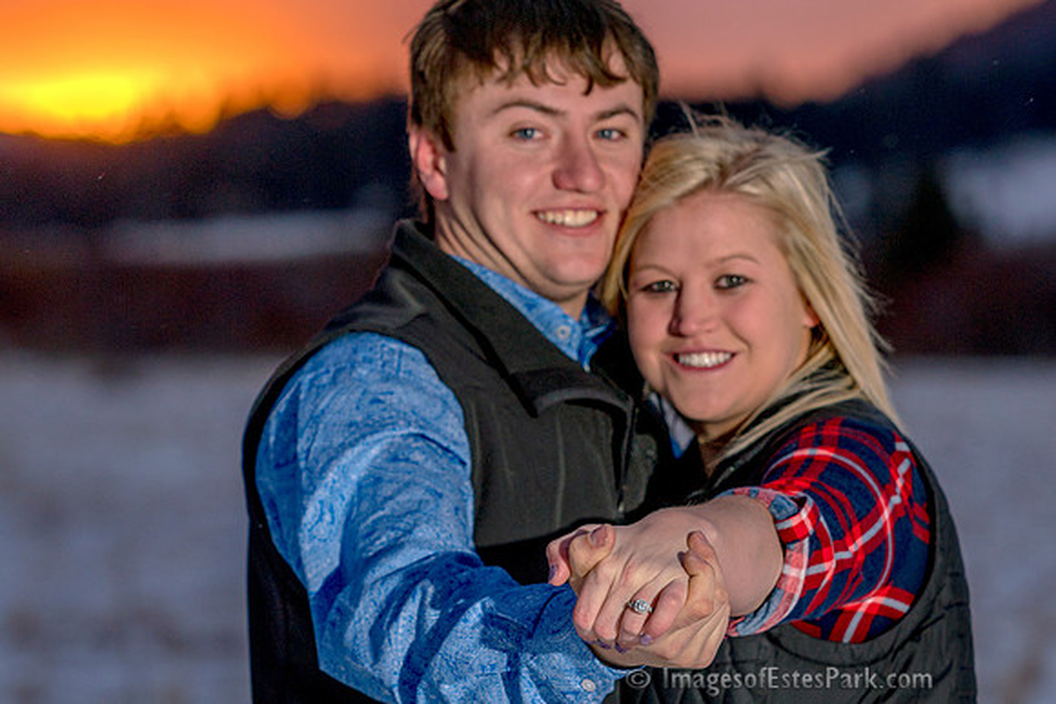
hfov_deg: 14.7
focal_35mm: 140
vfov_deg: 9.8
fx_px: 4107
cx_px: 528
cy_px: 352
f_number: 4.5
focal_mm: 140
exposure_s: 1/250
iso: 250
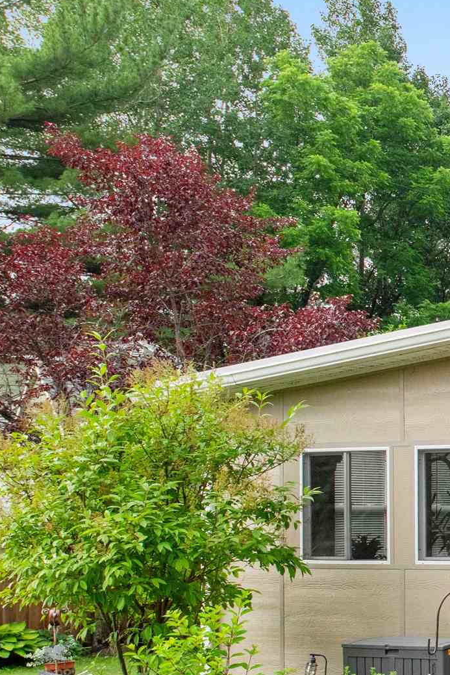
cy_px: 408
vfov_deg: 29.6
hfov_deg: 15.2
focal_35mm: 68
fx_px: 1274
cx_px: 959
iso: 640
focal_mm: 23
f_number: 8
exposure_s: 1/1000
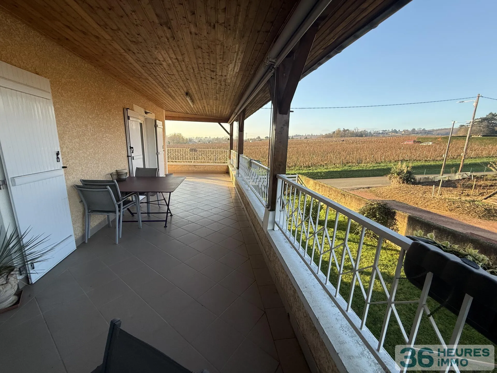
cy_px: 186
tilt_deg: -11.7
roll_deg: -2.1
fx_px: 201
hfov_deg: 102.1
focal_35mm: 14
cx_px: 248
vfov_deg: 85.7
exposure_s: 1/472
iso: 64
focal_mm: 2.22
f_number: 2.2
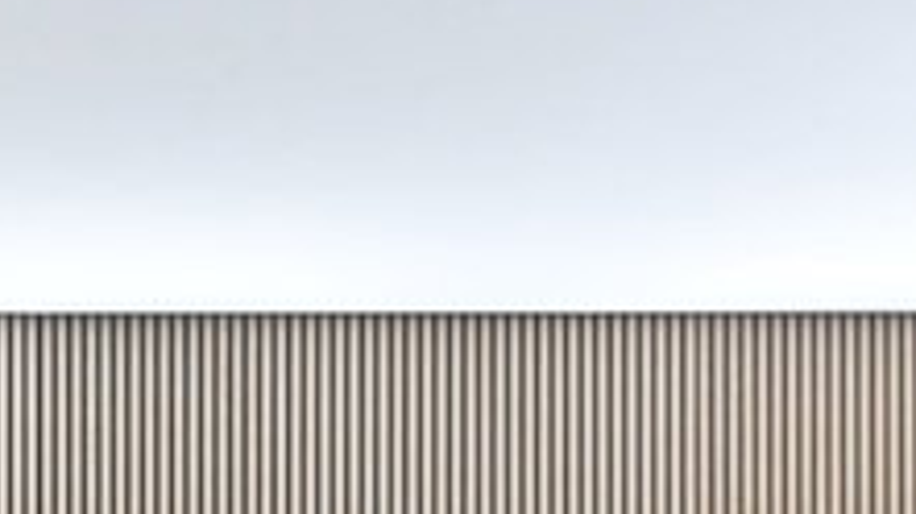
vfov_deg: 7.8
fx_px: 3639
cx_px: -151
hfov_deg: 14.0
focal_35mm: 150
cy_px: 962
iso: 640
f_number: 4.5
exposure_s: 1/40
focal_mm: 27.5
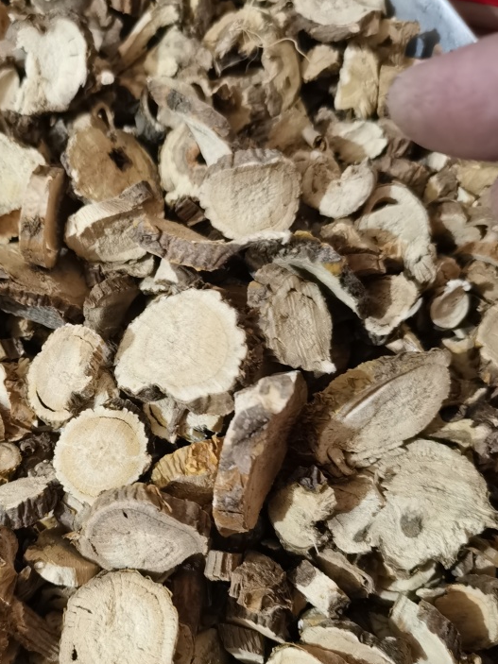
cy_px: 385
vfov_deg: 45.6
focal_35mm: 41
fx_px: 787
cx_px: 140
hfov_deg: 34.6
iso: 640
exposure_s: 1/33.3
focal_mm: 5.58
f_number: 1.8
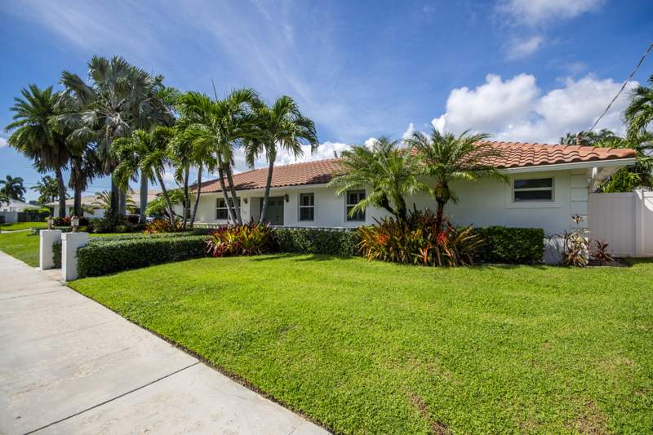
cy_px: 218
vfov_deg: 77.3
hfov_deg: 100.4
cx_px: 326
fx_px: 272
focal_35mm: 15
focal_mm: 10
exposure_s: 1/500
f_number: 8
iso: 100
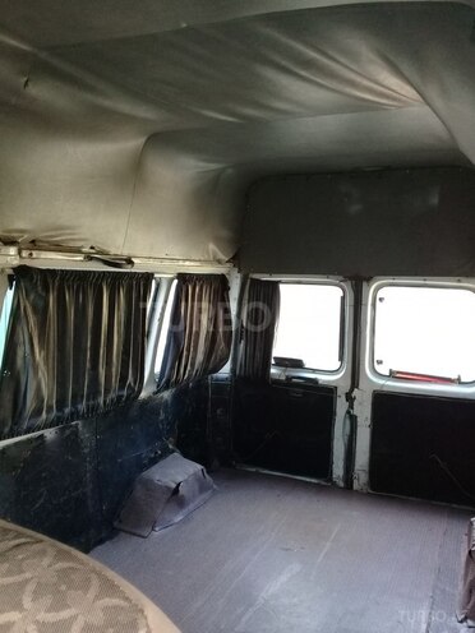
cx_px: 238
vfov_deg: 58.4
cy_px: 316
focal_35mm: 31
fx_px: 567
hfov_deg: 45.4
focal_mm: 3.3
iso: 100
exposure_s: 1/33
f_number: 2.2
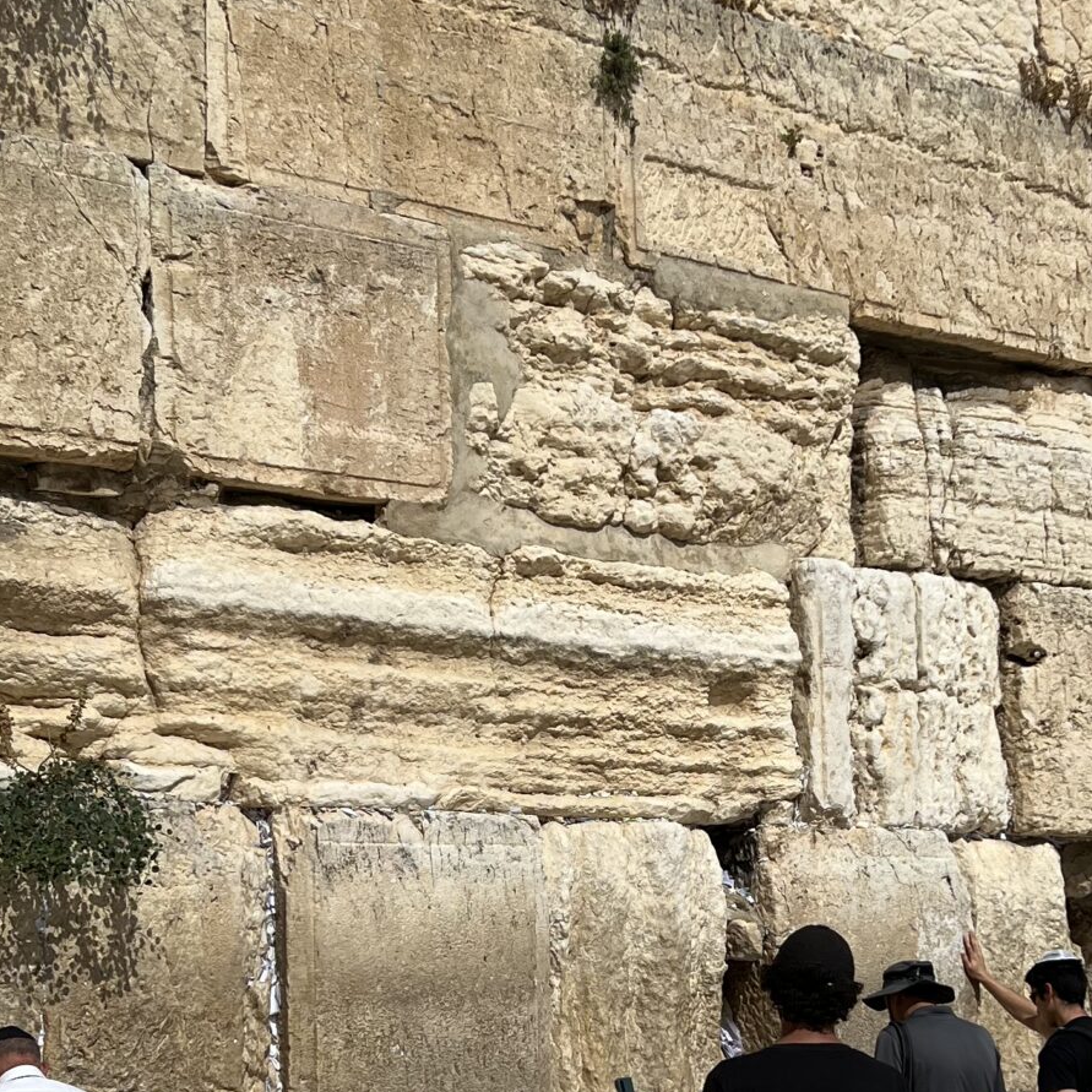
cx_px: 624
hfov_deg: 26.1
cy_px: 833
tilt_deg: +5.7
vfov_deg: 25.7
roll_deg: +0.6
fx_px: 2356
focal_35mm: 66
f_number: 1.5
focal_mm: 5.7
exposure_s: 1/14286
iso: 50
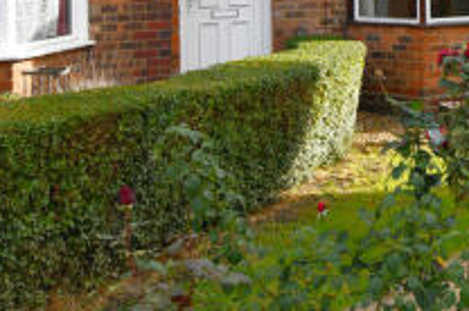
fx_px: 1028
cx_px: 604
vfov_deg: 16.3
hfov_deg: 23.0
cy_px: -98
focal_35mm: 79
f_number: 7.1
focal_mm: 17
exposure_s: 1/200
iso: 100
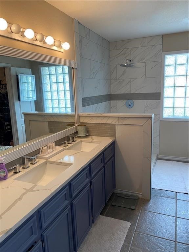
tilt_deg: -10.8
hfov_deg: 53.1
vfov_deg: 67.3
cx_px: 94
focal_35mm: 26
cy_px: 126
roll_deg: +1.8
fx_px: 189
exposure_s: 1/60
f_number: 1.8
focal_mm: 4.25
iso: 80
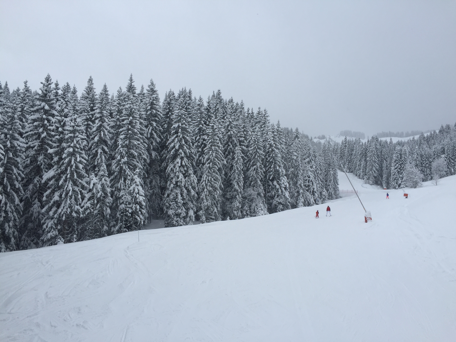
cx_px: 228
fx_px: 382
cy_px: 171
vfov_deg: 48.2
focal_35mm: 29
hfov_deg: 61.7
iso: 32
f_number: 2.2
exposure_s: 1/1464
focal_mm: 4.15
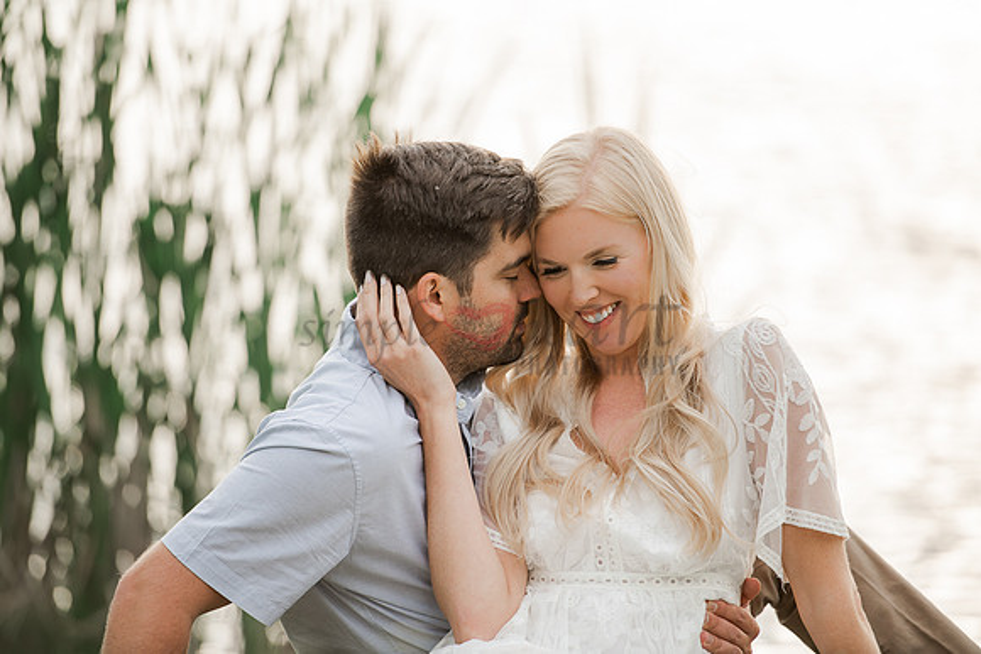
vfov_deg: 6.9
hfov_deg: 10.3
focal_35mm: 200
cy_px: 327
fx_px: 5451
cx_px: 490
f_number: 3.2
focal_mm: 200
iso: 200
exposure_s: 1/200
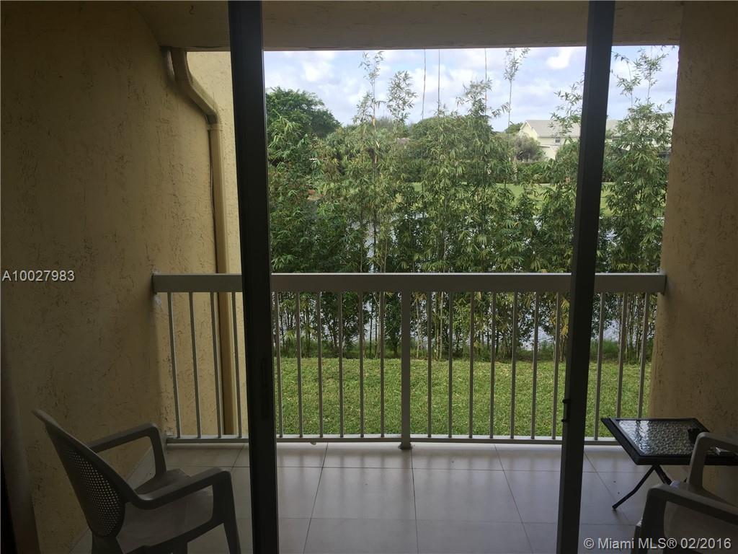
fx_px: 618
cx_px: 369
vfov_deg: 48.2
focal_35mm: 29
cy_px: 277
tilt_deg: -12.1
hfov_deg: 61.7
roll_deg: -0.3
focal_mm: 4.15
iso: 32
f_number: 2.2
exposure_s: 1/557
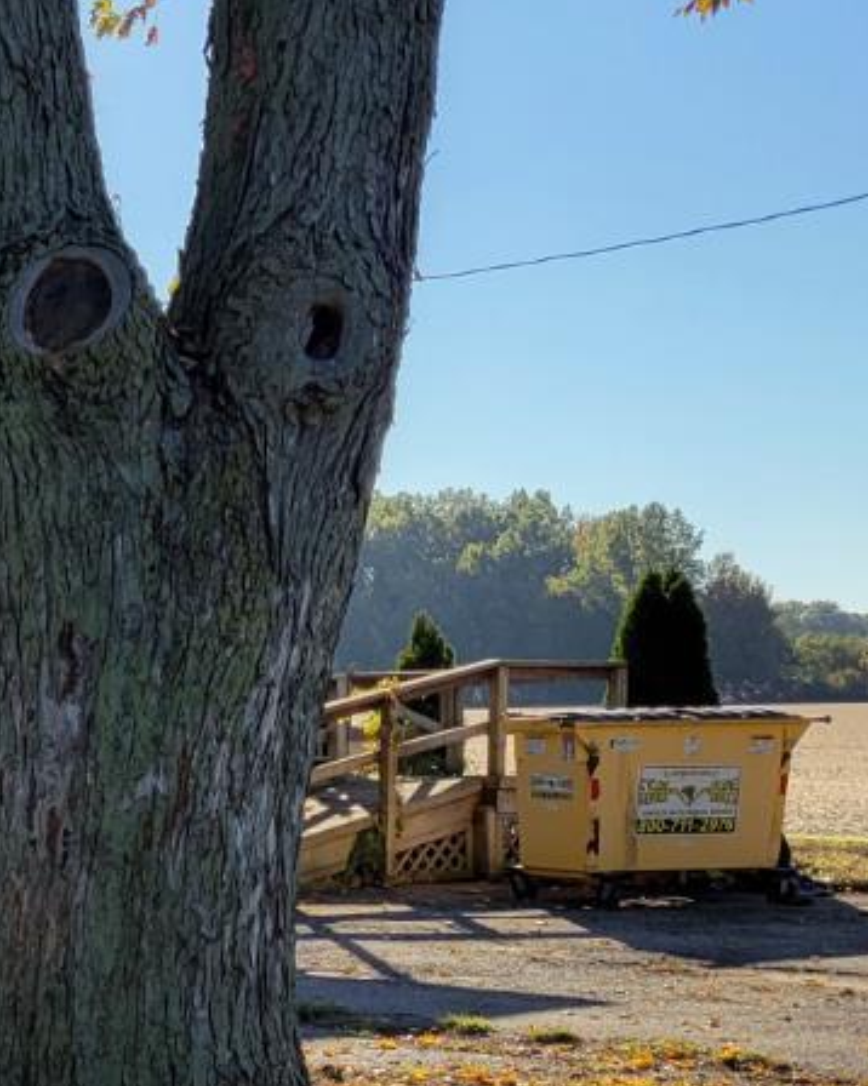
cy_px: 954
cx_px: -834
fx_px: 2731
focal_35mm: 85
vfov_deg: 22.0
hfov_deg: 14.9
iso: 40
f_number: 1.8
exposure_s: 1/1799
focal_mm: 5.4
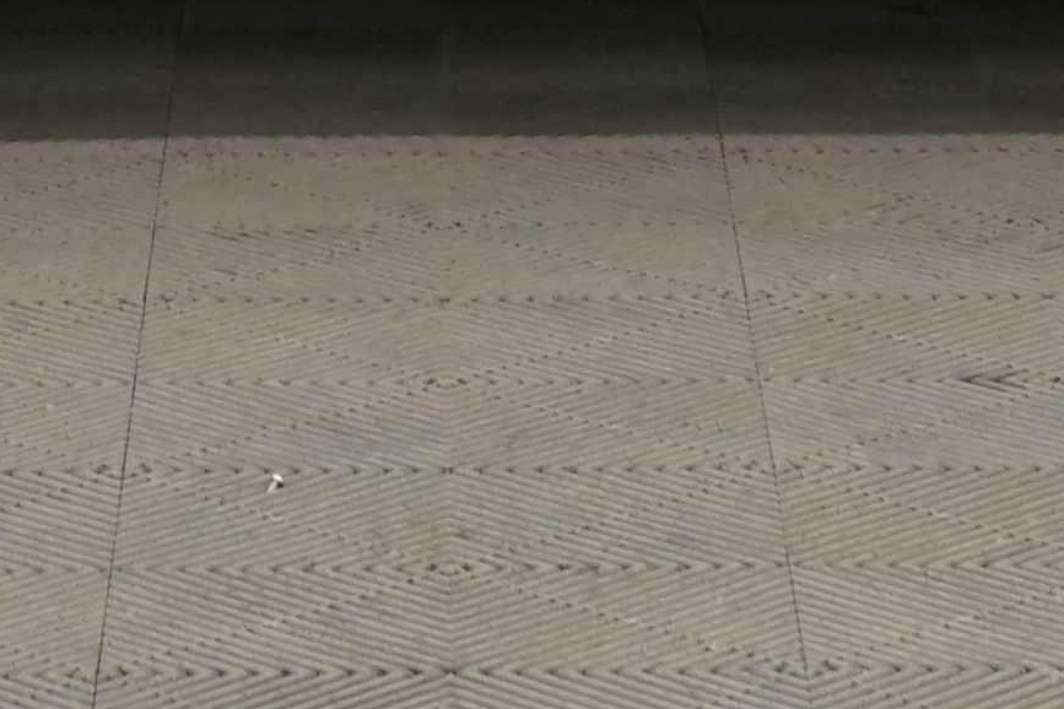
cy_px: -1045
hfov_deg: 8.0
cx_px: 136
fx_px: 7566
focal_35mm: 256
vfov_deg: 5.2
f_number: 6.3
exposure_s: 1/40
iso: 800
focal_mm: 37
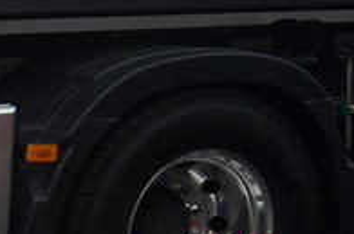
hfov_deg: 9.5
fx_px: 1816
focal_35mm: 185
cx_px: 946
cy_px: -212
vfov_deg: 7.2
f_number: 2.8
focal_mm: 6
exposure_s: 1/500
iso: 80
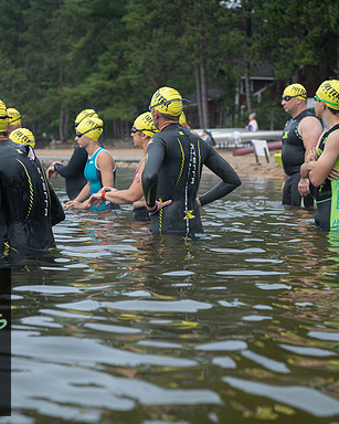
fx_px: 1104
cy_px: 211
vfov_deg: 21.7
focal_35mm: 88
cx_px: 174
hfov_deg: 17.5
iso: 320
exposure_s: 1/640
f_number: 4
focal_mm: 62
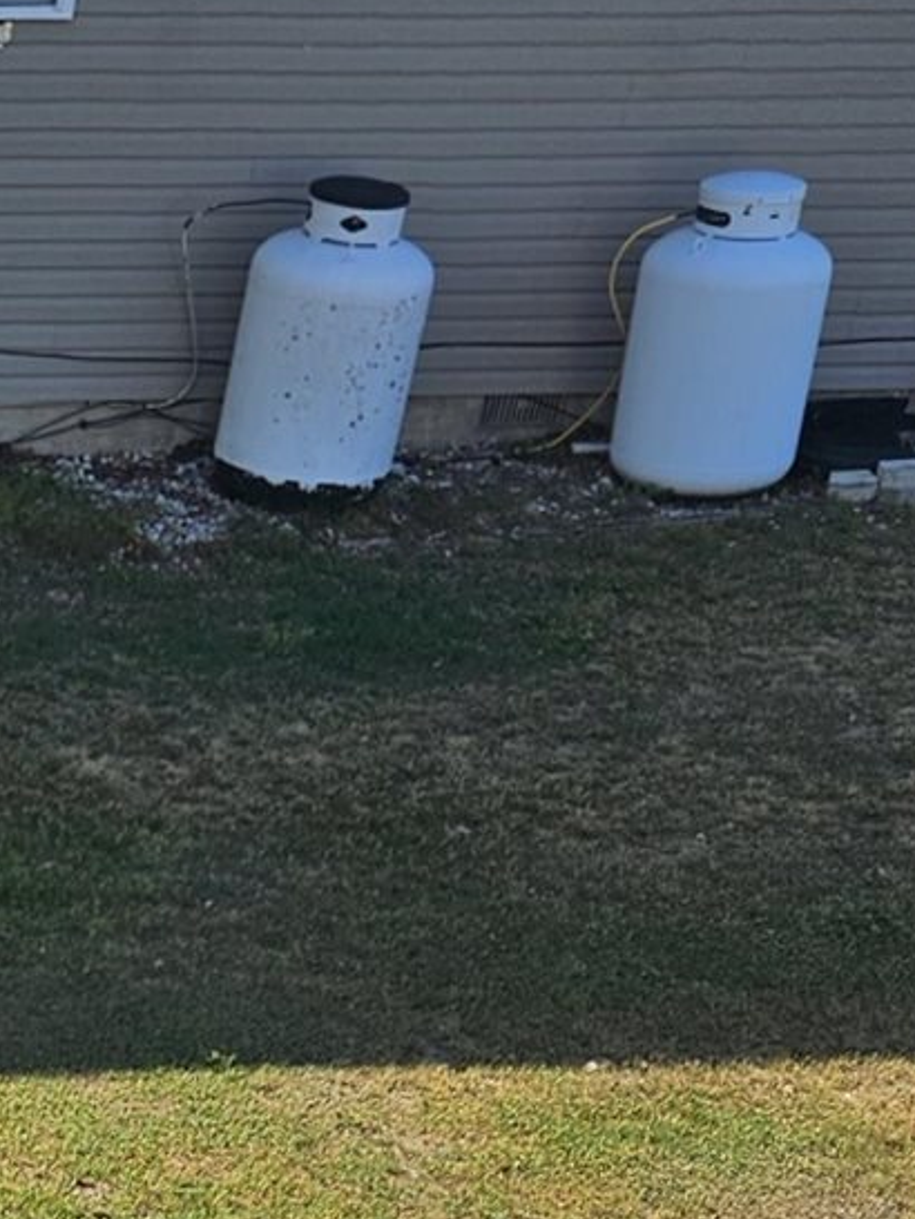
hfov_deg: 13.7
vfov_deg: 18.9
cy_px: 1547
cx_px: -696
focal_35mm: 97
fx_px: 3416
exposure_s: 1/1550
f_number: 1.8
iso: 25
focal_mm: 5.4
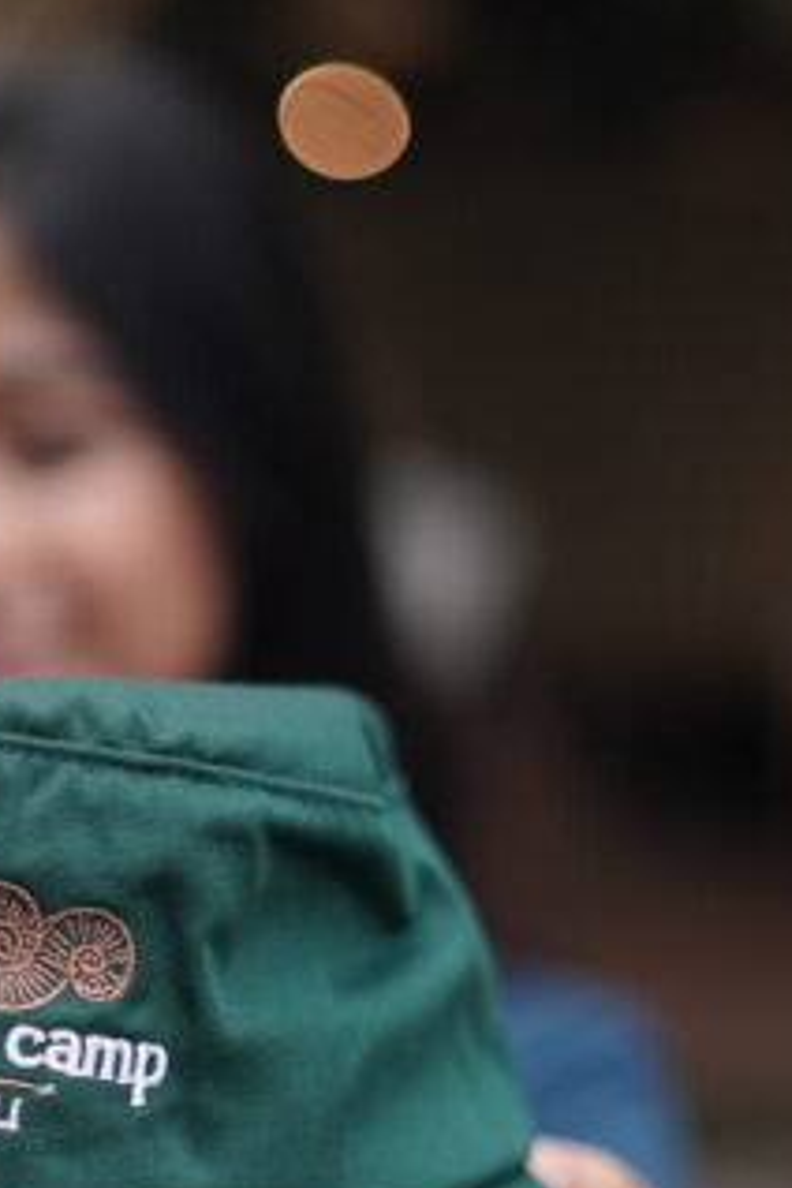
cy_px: 1128
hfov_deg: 13.6
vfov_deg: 20.1
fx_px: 3267
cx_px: -71
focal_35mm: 99
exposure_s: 1/250
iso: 400
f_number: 1.4
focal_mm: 35
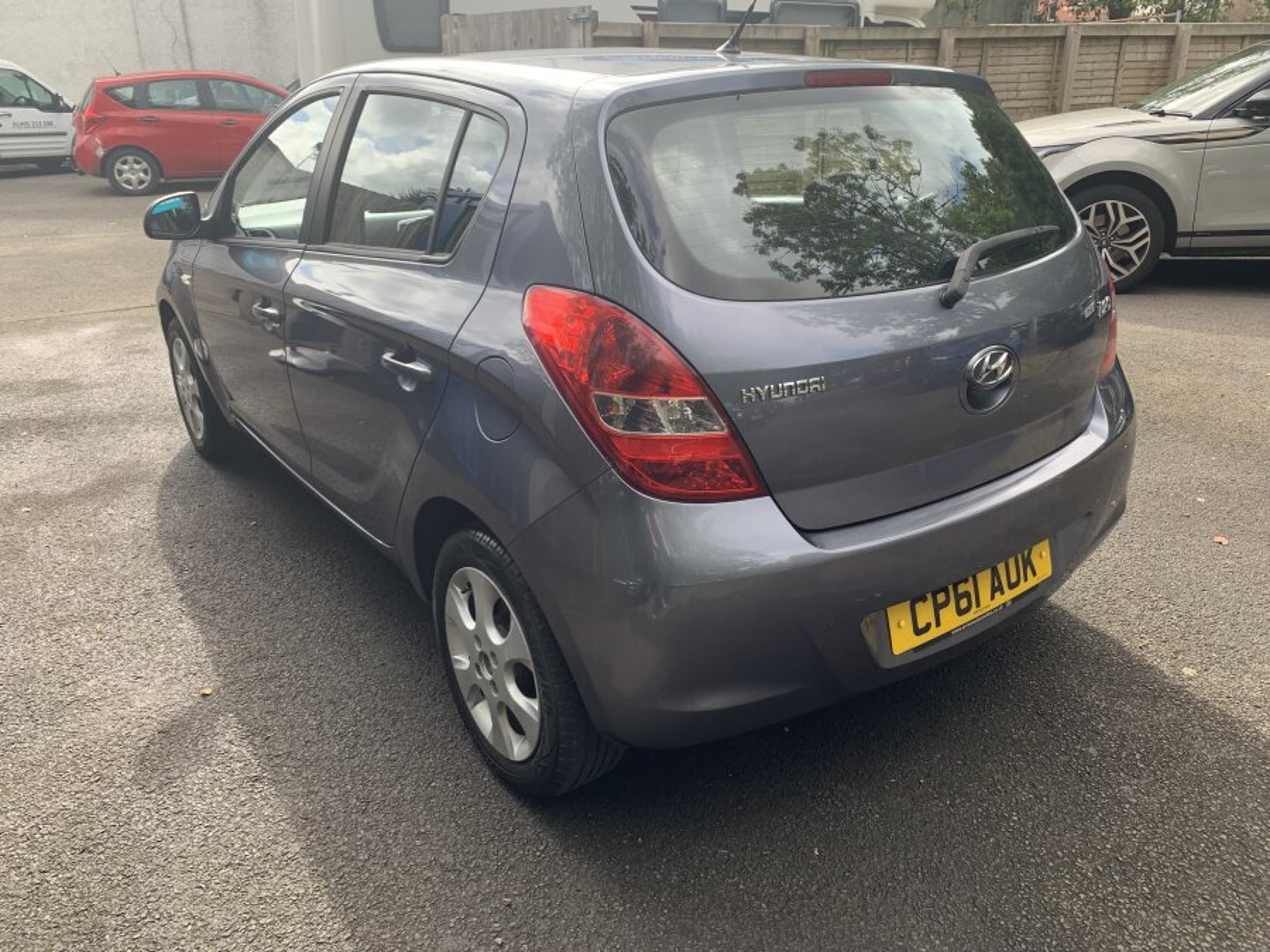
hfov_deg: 67.3
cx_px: 635
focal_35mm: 26
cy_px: 476
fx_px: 954
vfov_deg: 53.1
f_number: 1.8
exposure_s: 1/355
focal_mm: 4.25
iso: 25
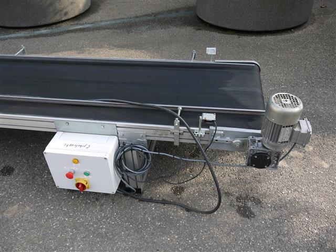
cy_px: 126
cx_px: 168
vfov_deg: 44.2
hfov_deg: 56.8
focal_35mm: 32
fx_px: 311
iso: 100
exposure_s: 1/200
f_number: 5
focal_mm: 16
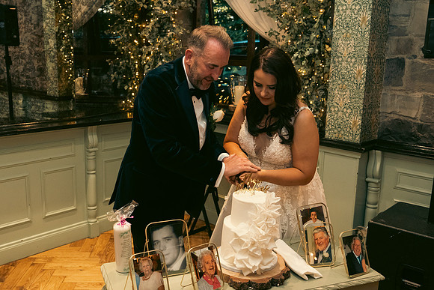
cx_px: 217
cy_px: 145
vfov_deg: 36.0
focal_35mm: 37
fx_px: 446
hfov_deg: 51.9
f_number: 3.5
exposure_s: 1/160
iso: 2500
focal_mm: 25
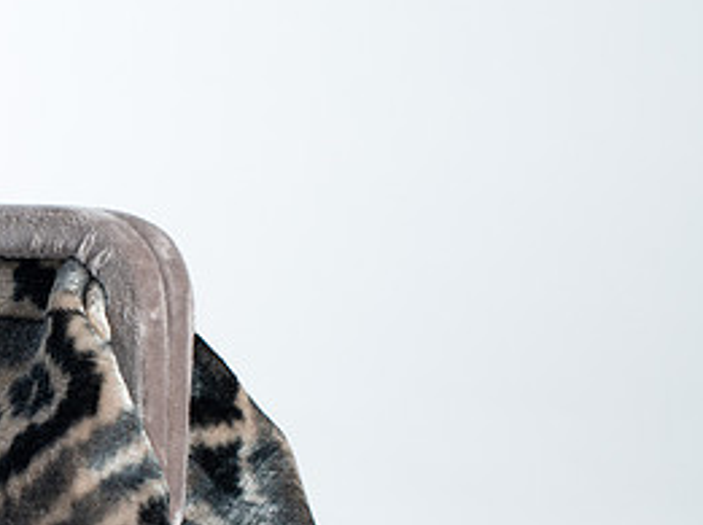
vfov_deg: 13.7
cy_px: 467
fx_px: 2170
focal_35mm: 107
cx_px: -19
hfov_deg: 17.9
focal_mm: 50
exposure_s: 1/200
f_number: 6.3
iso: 200
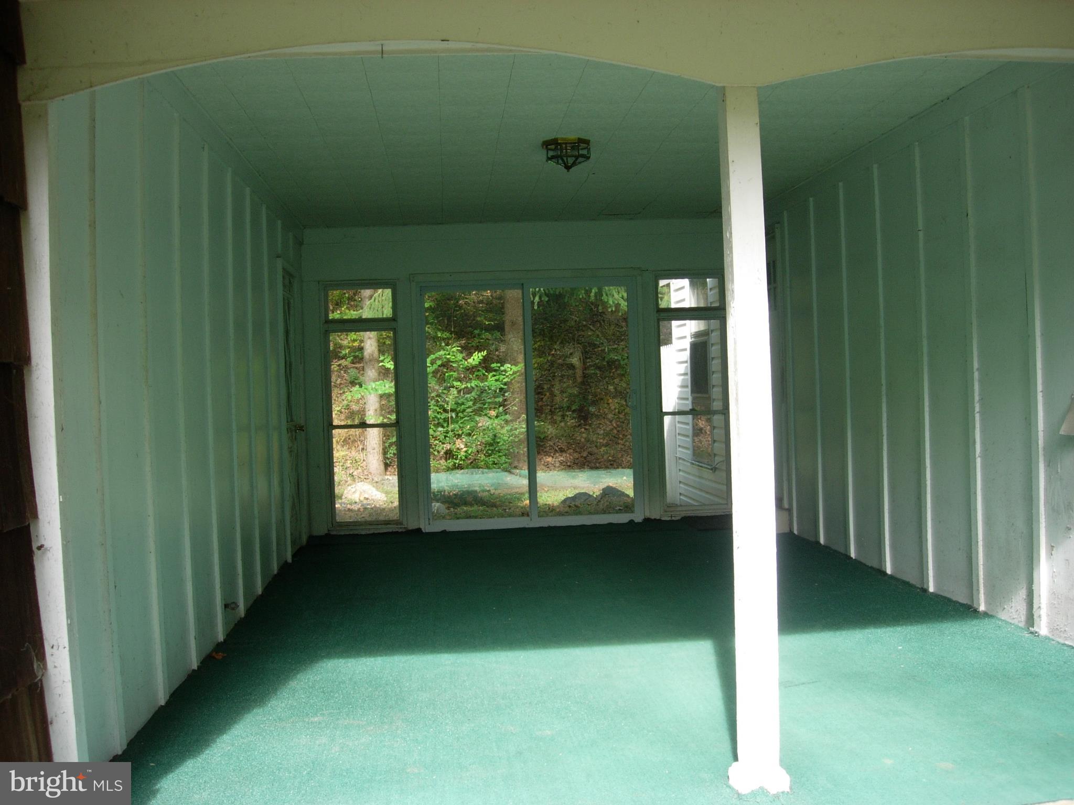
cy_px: 402
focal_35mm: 38
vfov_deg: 37.7
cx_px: 537
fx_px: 1179
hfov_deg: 49.0
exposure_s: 1/98.7
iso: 64
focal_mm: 7.8
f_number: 2.8
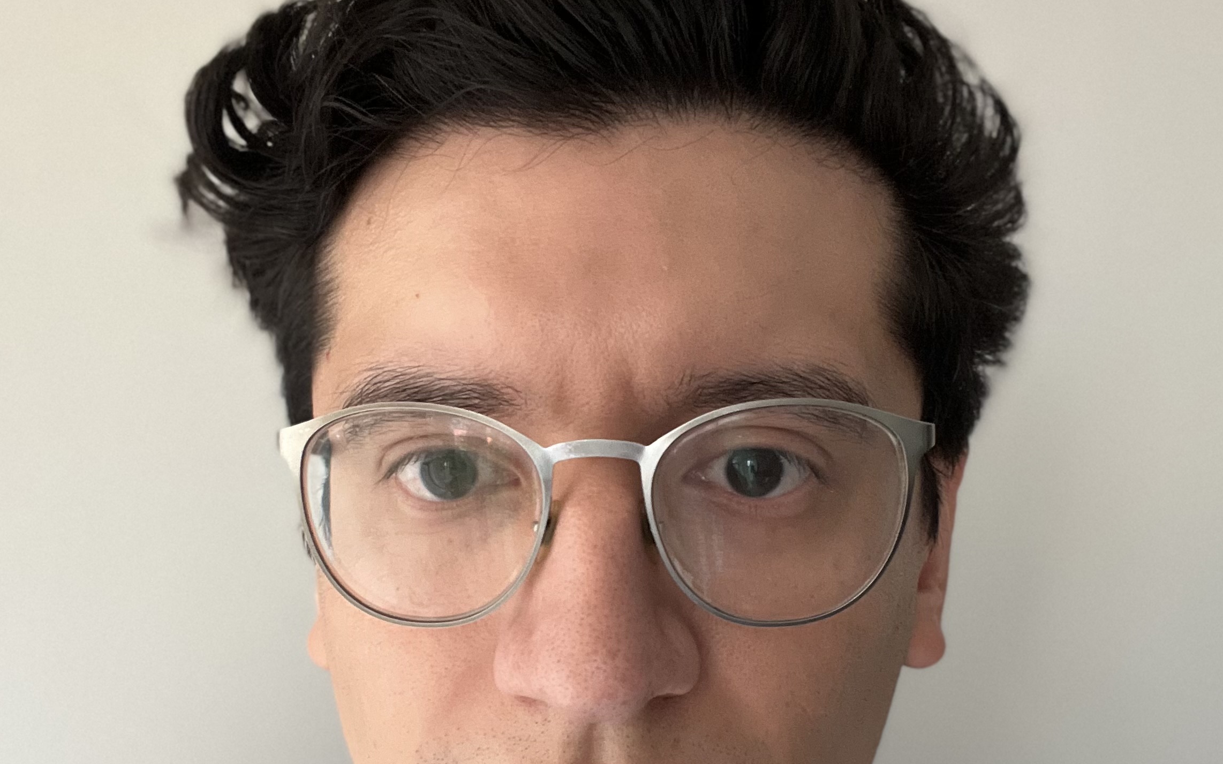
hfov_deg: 46.2
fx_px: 1433
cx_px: 620
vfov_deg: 29.5
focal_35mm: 43
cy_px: 557
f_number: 2.2
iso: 400
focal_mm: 2.71
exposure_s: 1/45
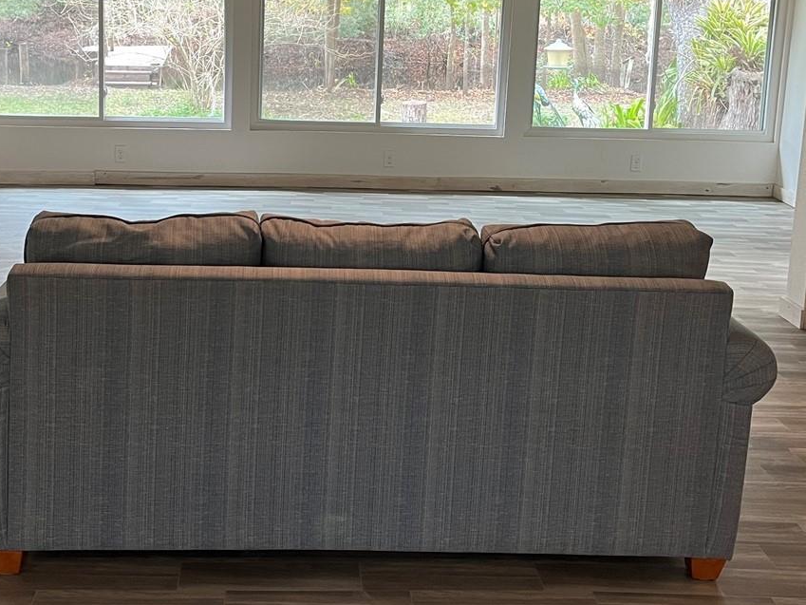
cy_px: 151
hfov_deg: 38.8
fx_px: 1141
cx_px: 335
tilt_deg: -9.7
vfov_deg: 29.2
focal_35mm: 49
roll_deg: -1.7
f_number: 1.6
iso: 125
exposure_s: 1/60
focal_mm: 5.1
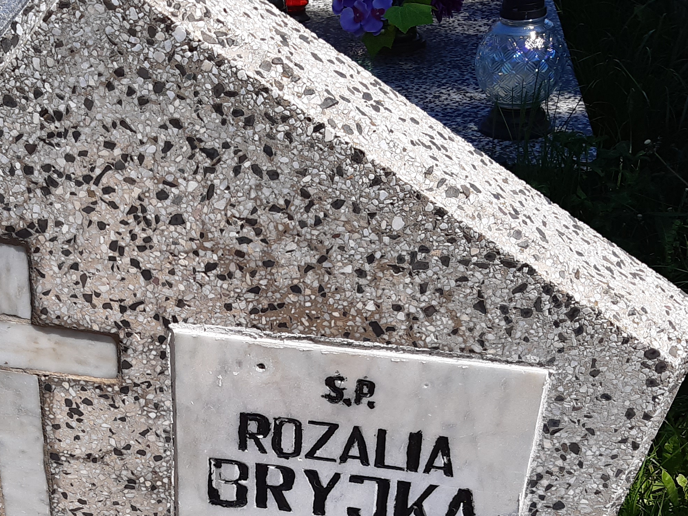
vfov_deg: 23.3
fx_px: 1212
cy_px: 483
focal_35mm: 61
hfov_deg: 31.3
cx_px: 195
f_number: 1.7
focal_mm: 3.92
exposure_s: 1/1894
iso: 40
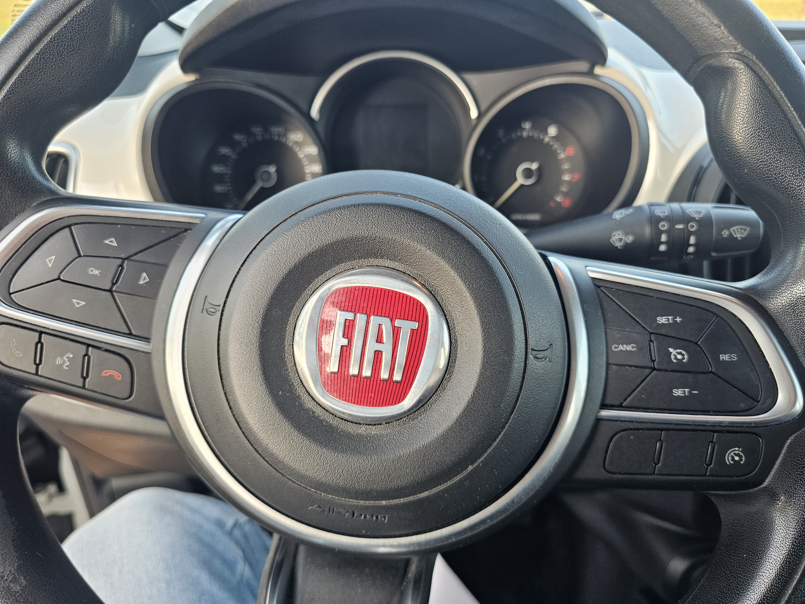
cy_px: 302
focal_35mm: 23
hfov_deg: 73.9
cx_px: 402
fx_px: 535
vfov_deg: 58.9
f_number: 1.7
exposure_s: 1/180
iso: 125
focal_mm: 6.3
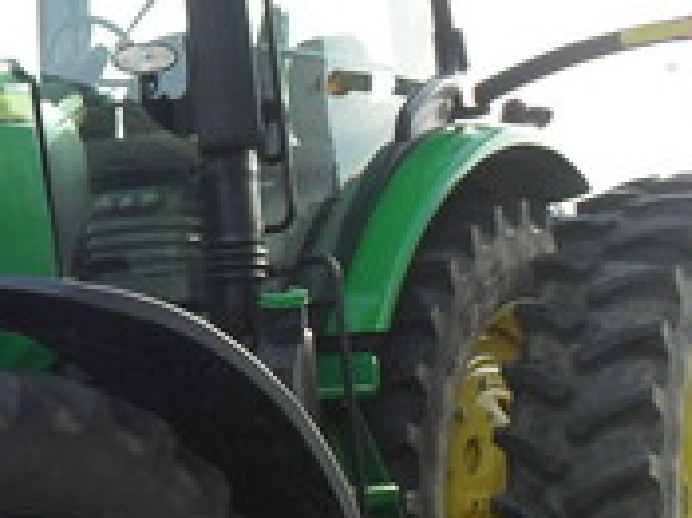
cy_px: 360
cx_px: -36
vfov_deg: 13.5
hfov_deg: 17.5
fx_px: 2177
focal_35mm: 109
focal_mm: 6.3
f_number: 3.2
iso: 100
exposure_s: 1/350
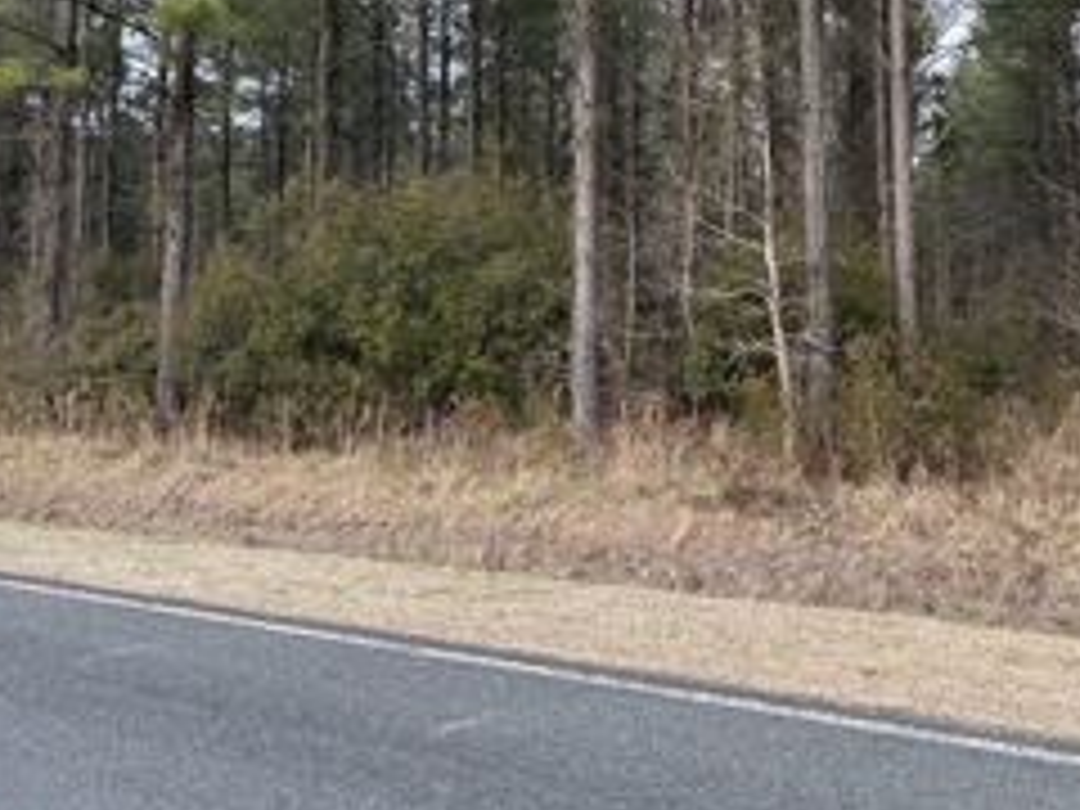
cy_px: 166
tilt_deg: +7.9
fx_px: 1248
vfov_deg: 34.9
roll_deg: +0.4
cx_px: 806
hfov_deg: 45.2
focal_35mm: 40
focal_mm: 6.76
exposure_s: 1/868
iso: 100
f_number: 1.78
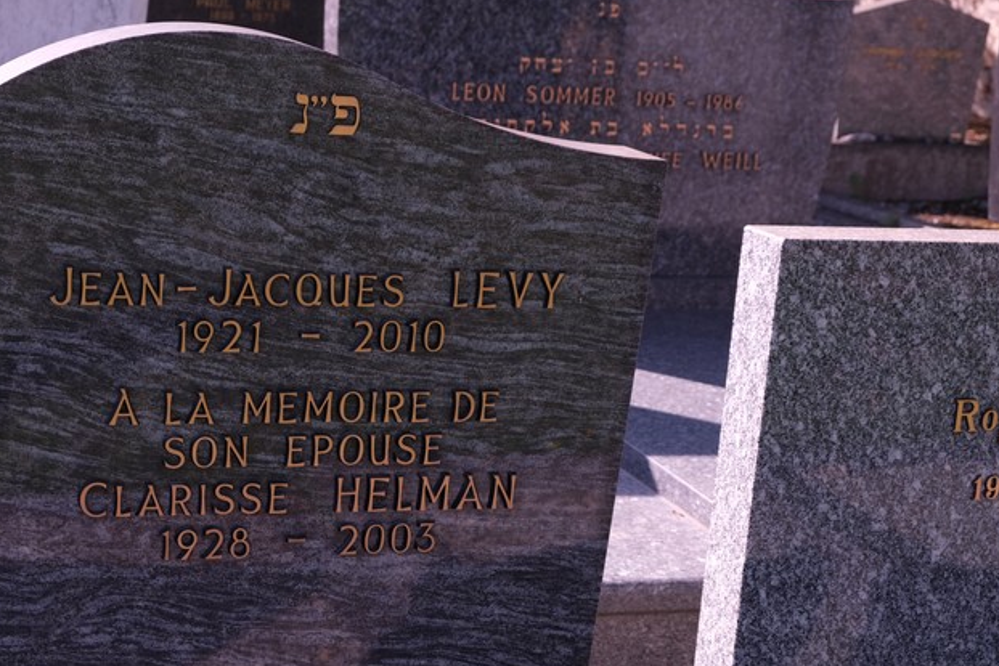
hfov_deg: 29.4
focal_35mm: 68
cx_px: 307
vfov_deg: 19.9
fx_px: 1887
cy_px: 473
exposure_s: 1/220
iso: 160
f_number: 5.6
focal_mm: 31.5
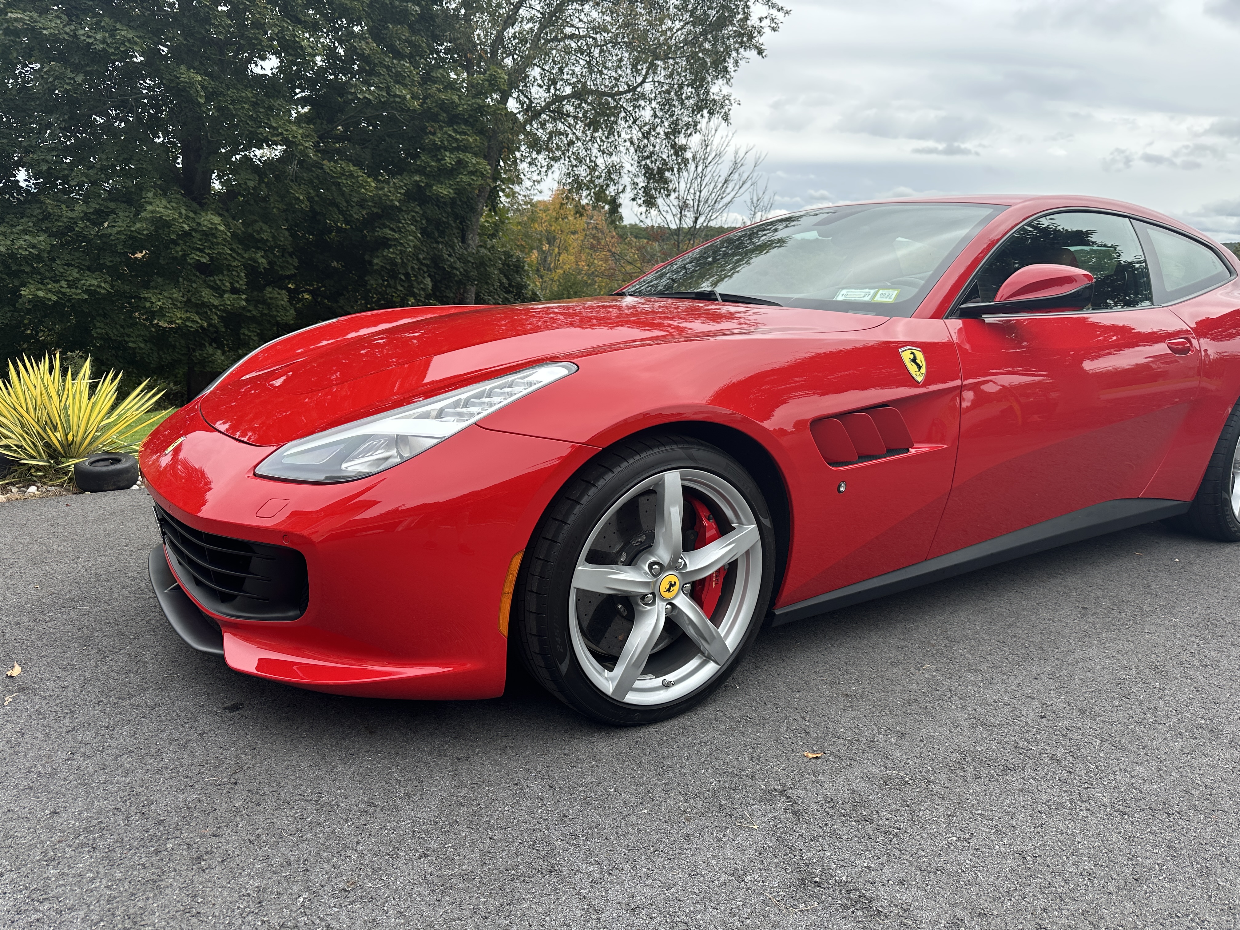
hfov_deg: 71.6
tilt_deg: -13.5
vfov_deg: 56.8
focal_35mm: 24
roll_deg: -3.2
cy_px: 465
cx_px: 620
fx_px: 860
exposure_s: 1/1453
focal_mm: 6.86
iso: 80
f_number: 1.78
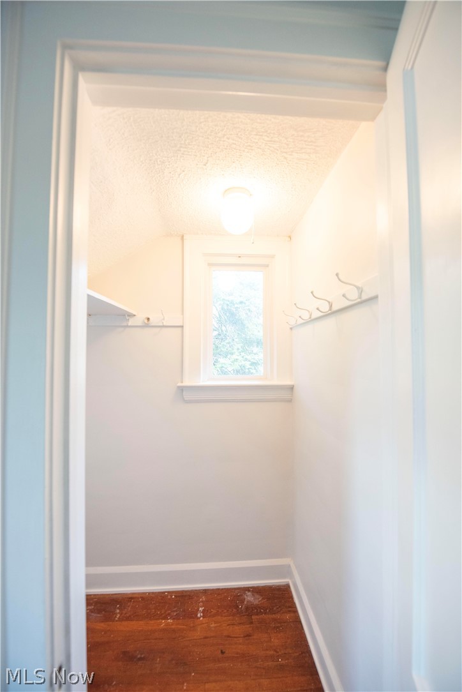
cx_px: 231
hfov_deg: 81.3
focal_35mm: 14
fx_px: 269
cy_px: 346
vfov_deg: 104.2
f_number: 5
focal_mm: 14
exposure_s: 1/125
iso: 1250
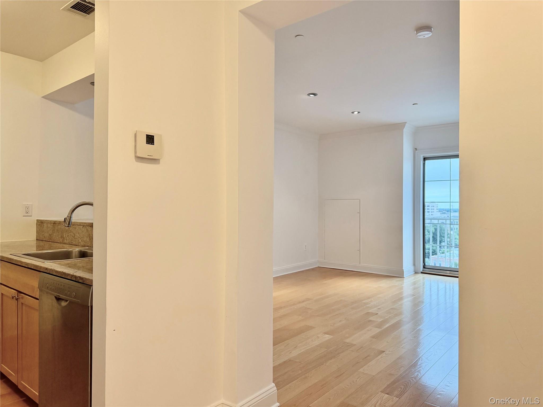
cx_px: 272
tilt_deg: +0.3
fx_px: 376
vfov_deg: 56.8
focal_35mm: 24
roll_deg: +0.3
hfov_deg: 71.6
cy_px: 204
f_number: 1.78
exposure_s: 1/131
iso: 200
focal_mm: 6.76
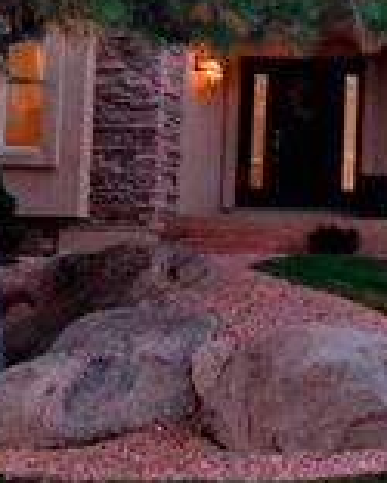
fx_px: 1545
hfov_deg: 13.4
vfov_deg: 17.8
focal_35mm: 108
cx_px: 601
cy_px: 269
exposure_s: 1/40
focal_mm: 28
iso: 640
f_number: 8
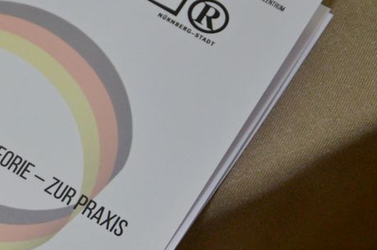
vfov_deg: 10.6
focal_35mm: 128
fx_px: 1338
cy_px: 206
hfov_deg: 15.5
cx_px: -76
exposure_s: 1/250
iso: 800
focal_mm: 28
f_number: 4
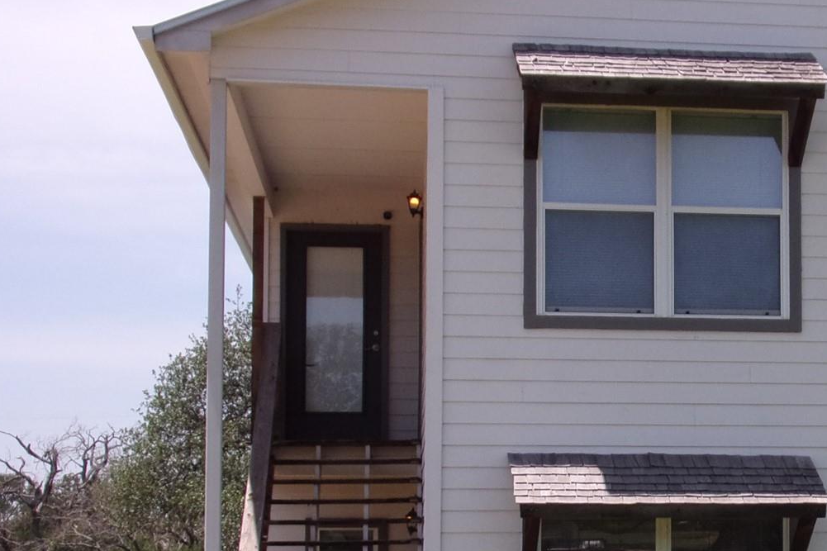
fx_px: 1906
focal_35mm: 83
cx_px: 770
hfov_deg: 23.7
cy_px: 420
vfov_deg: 16.4
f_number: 3.9
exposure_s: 1/750
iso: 80
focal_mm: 7
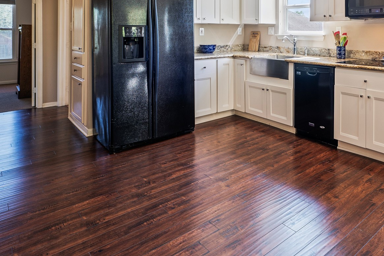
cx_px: 300
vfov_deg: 42.9
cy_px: 31
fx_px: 298
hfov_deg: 60.8
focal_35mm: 28
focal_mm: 15
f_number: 6.3
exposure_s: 1/6
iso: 125
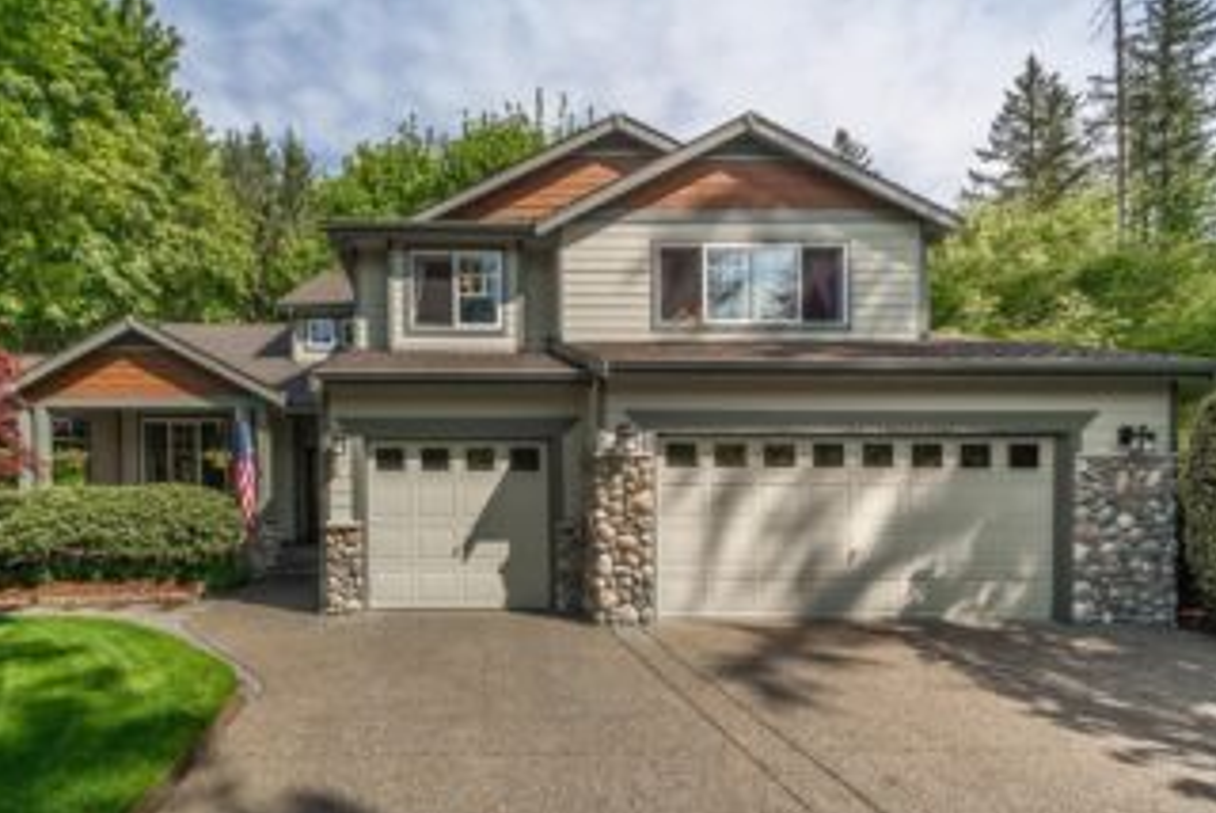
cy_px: 443
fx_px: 507
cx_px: 540
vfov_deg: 77.3
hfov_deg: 99.9
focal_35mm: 15
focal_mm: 12
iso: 100
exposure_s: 1/200
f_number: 8
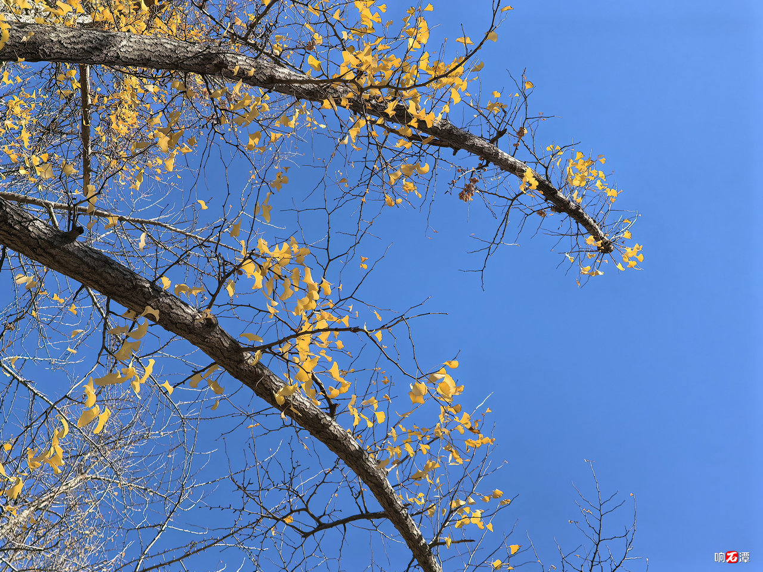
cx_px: 382
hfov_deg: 46.8
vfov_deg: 36.0
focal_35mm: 40
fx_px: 882
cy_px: 286
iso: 50
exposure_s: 1/1721
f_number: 2
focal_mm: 5.75
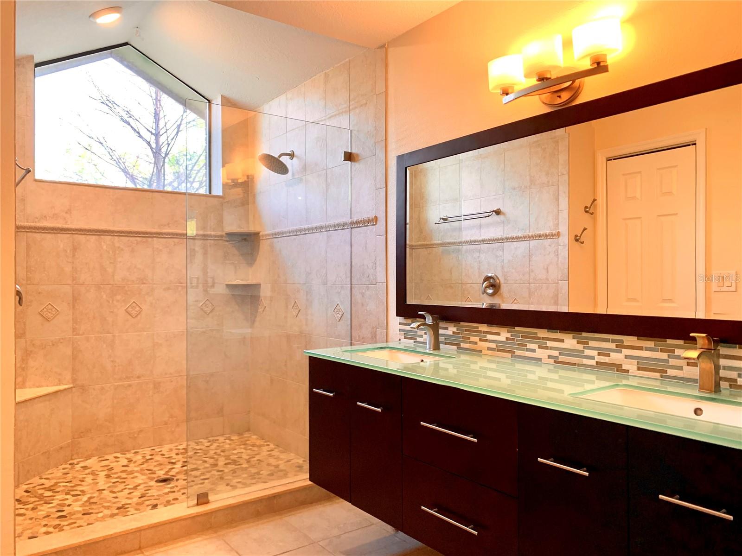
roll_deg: +0.6
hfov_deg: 67.3
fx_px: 557
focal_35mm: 26
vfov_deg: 53.1
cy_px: 278
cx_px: 371
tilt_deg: +0.1
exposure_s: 1/60
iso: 80
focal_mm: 4.25
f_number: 1.8
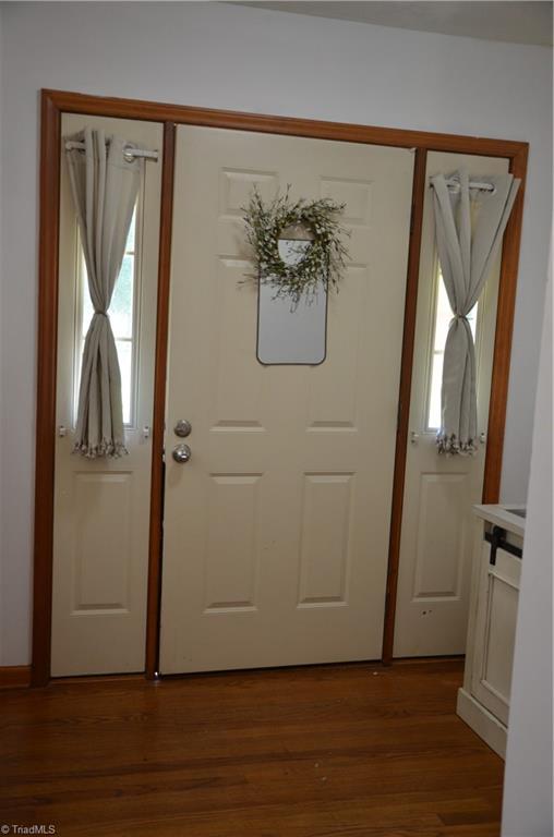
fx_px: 870
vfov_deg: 51.4
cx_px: 277
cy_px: 418
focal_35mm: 38
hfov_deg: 35.3
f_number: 4
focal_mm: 25
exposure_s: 1/60
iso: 560
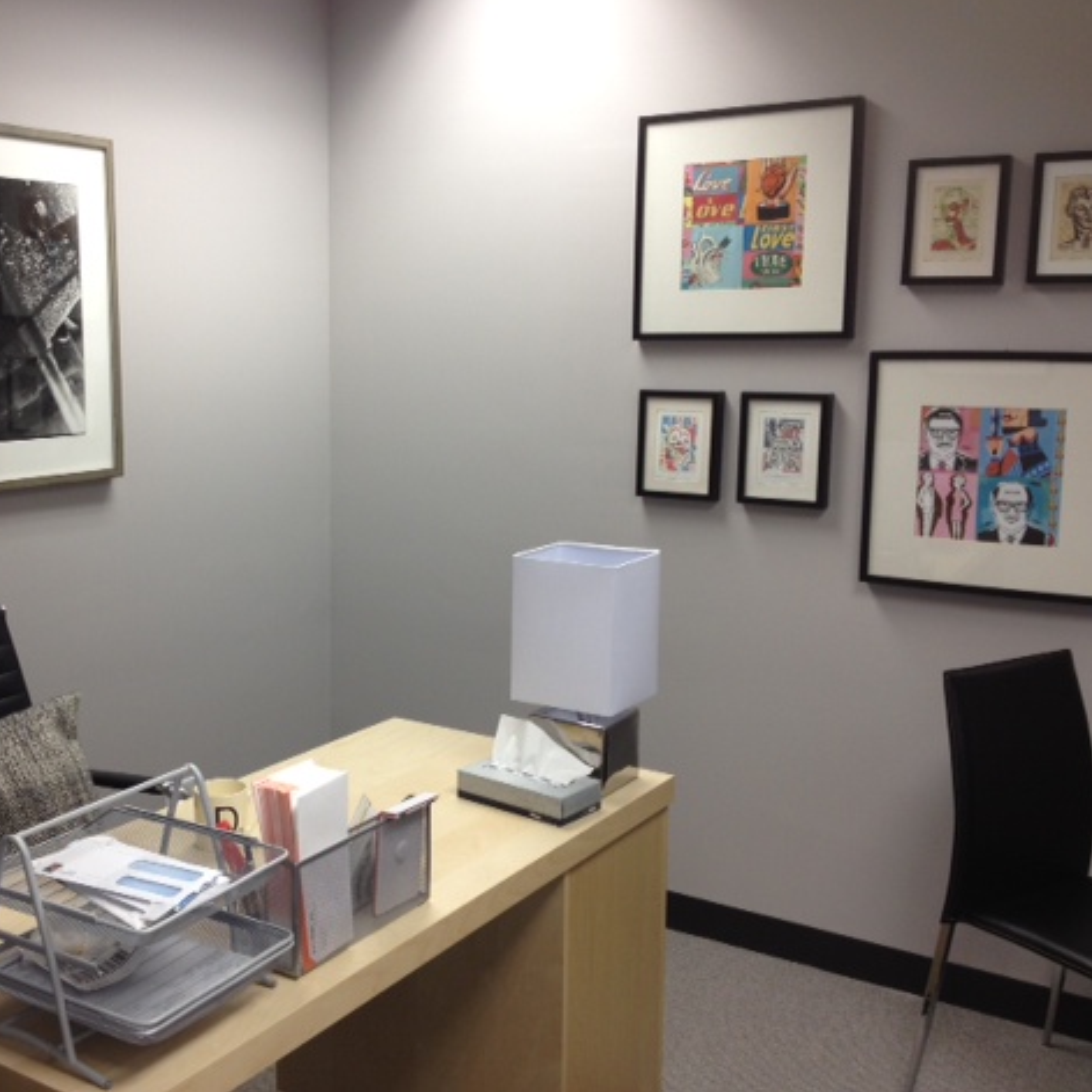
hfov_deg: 39.8
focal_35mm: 42
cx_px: 410
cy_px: 538
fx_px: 1499
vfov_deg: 40.0
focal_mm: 4.28
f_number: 2.4
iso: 80
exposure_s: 1/30
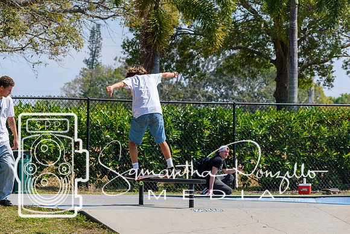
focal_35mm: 183
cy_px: 117
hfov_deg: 11.2
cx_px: 175
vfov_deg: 7.5
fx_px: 1779
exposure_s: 1/800
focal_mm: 122
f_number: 7.1
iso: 200
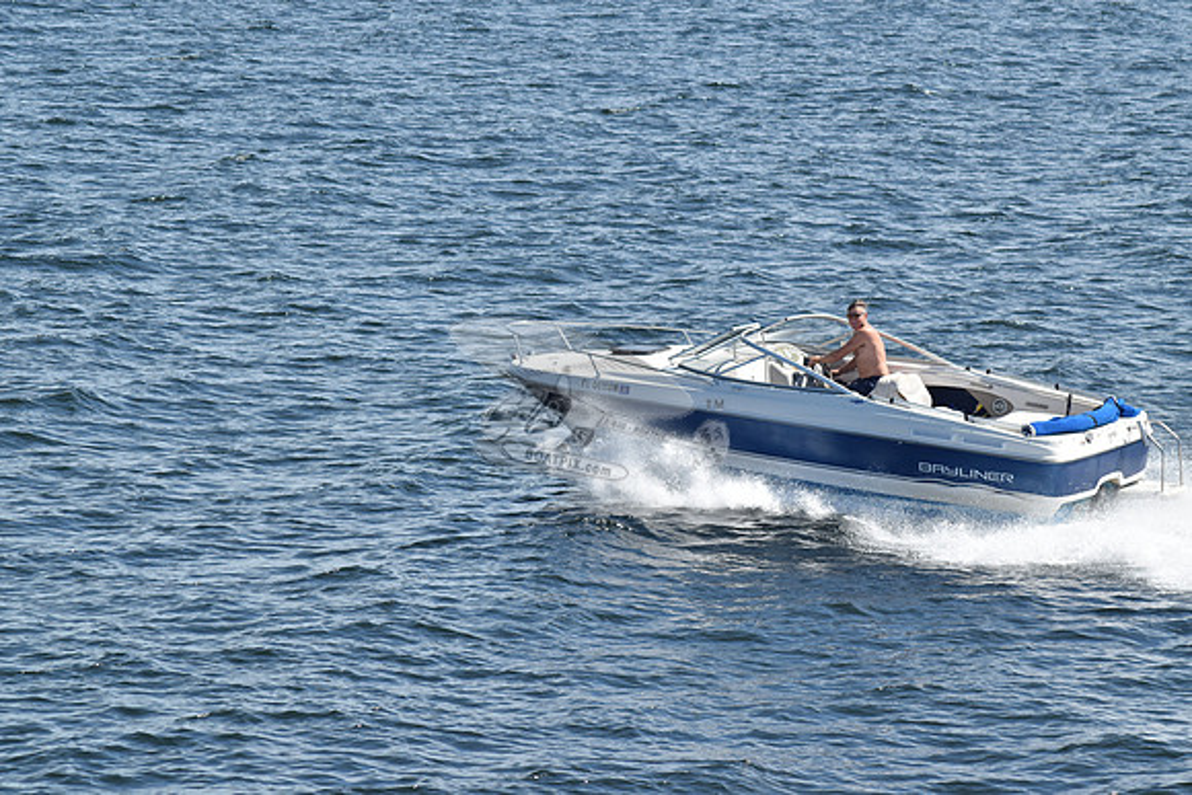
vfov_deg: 6.5
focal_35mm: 210
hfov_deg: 9.8
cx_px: 596
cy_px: 398
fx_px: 6955
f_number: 9.5
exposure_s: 1/1000
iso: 400
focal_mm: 140
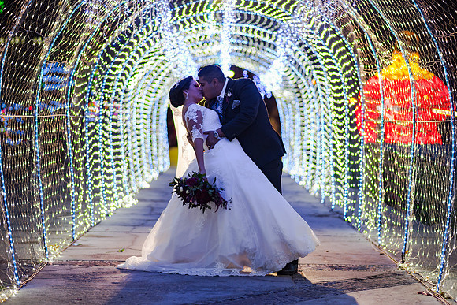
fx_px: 1079
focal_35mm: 85
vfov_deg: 16.1
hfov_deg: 23.9
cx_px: 228
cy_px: 152
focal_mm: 85
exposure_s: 1/125
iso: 800
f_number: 1.8
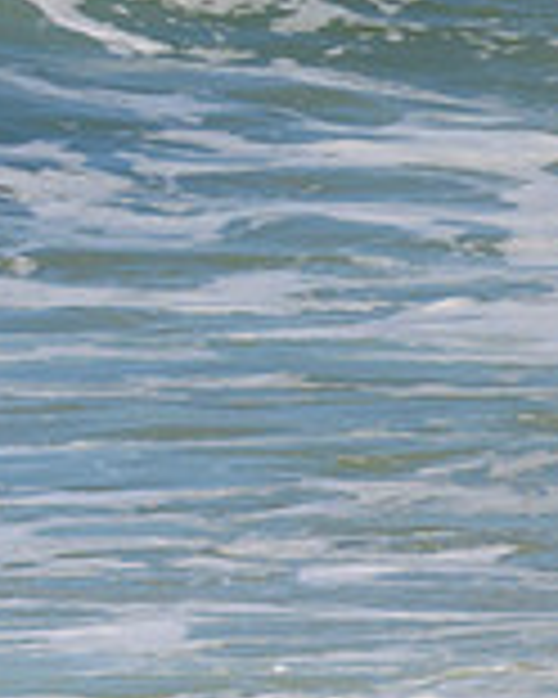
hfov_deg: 0.6
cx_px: -734
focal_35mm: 2814
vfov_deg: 0.7
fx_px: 58090
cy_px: -47
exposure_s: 1/2000
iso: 720
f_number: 11
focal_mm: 800
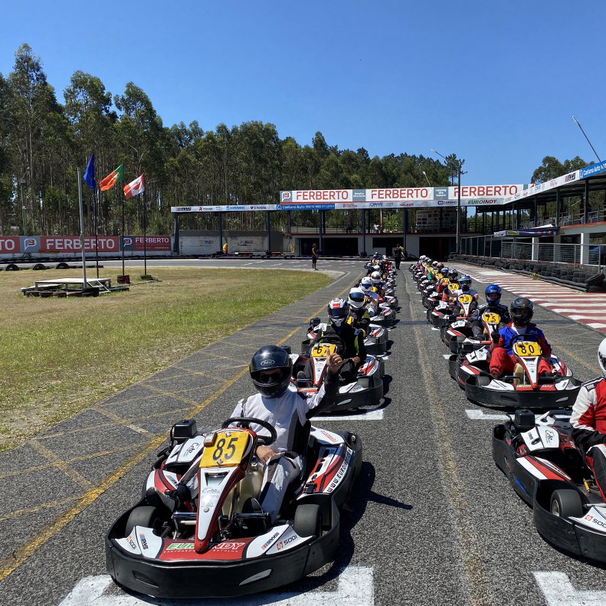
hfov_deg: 51.9
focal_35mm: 31
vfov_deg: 52.5
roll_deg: -0.7
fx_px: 614
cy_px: 302
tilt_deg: -7.1
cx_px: 383
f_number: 1.8
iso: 32
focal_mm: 4.25
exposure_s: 1/2890
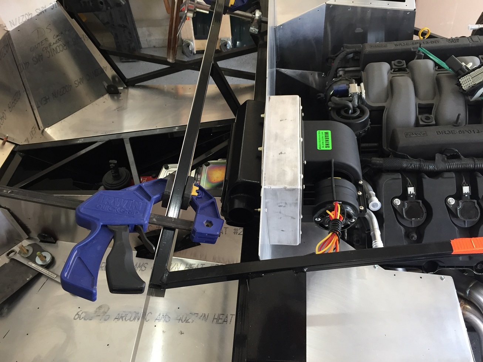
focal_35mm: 29
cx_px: 242
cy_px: 181
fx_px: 405
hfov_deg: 61.7
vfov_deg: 48.2
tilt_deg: -49.1
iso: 40
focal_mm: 4.15
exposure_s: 1/30
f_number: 2.2
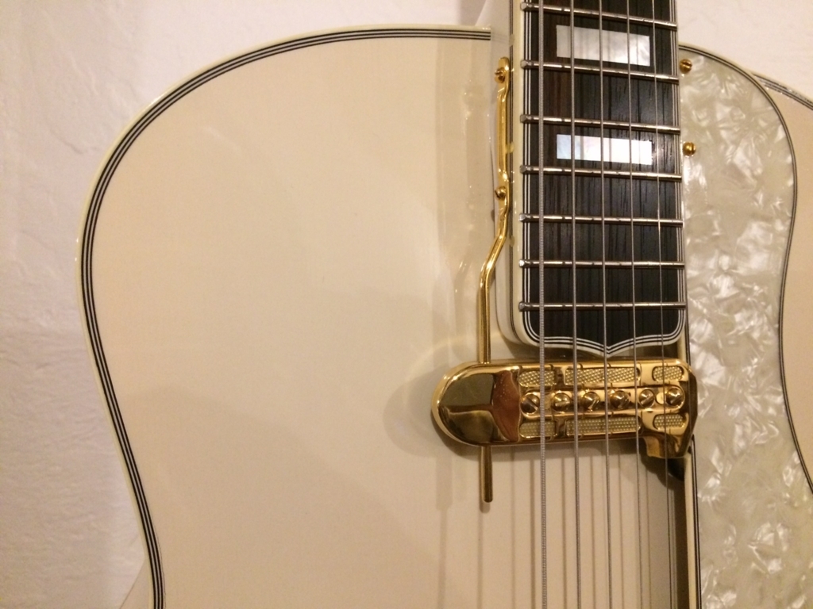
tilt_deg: +2.3
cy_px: 304
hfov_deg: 61.7
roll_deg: +0.1
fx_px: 681
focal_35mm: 29
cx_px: 406
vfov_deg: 48.2
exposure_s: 1/30
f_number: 2.2
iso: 320
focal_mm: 4.15
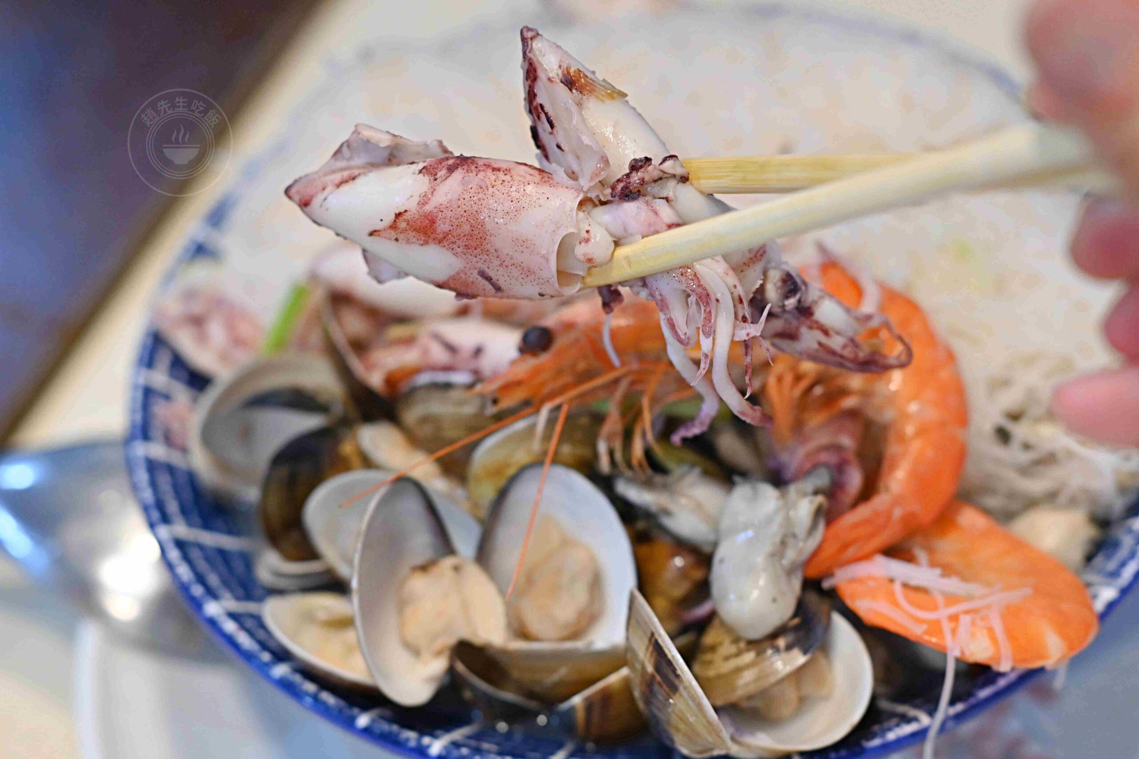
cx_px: 570
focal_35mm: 75
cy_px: 380
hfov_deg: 27.0
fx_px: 2373
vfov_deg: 18.2
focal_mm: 50
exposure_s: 1/200
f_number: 3.2
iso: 800
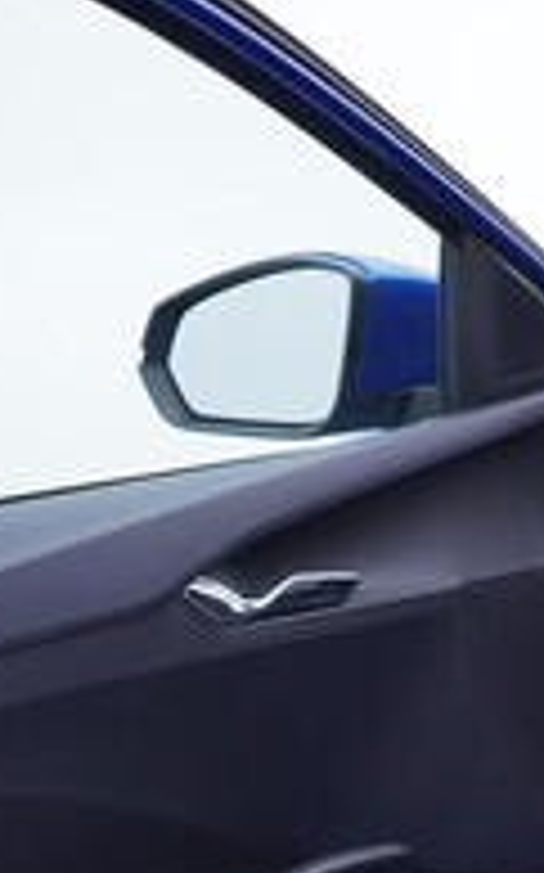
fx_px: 2471
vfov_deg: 19.9
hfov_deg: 12.3
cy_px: 641
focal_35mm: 104
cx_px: 665
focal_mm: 24
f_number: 3.2
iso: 125
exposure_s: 1/50
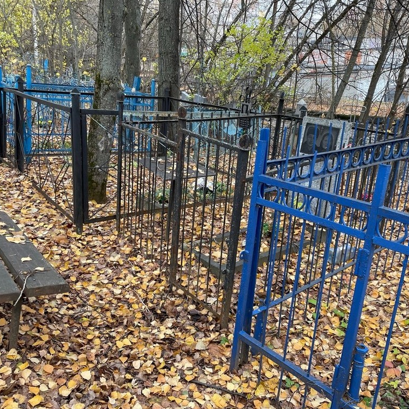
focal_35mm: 31
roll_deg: +0.6
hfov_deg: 52.4
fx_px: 414
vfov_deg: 52.5
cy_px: 204
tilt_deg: -15.1
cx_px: 226
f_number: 1.6
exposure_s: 1/121
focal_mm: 4.2
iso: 64
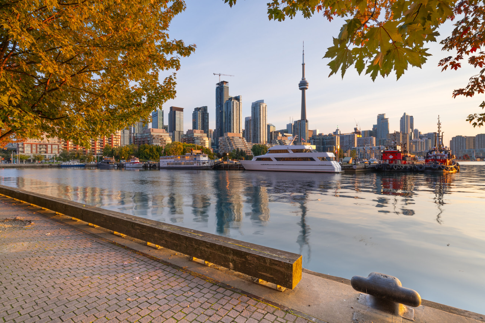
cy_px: 162
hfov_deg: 93.3
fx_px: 229
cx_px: 242
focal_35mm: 17
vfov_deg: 70.4
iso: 100
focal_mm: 17
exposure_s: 1/1.25
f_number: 16
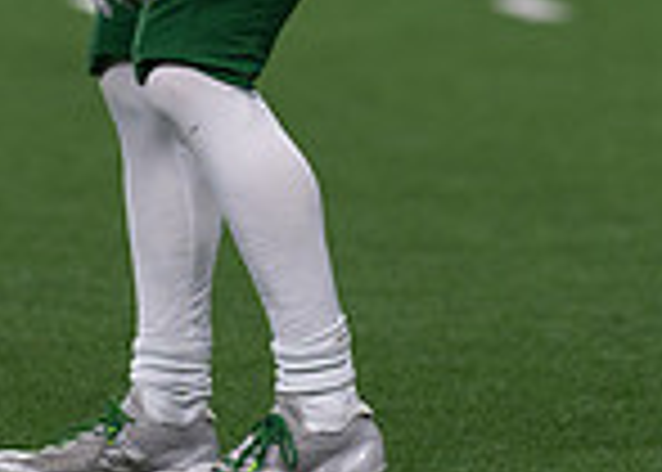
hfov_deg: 3.6
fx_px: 10491
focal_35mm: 558
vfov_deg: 2.6
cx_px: 221
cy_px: -351
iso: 1000
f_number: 1.8
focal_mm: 135
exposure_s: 1/1600
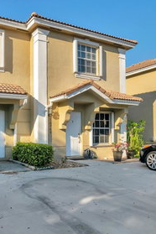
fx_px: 201
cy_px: 119
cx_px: 52
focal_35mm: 31
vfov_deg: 60.3
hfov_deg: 41.8
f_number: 9
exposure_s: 1/320
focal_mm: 12
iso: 200
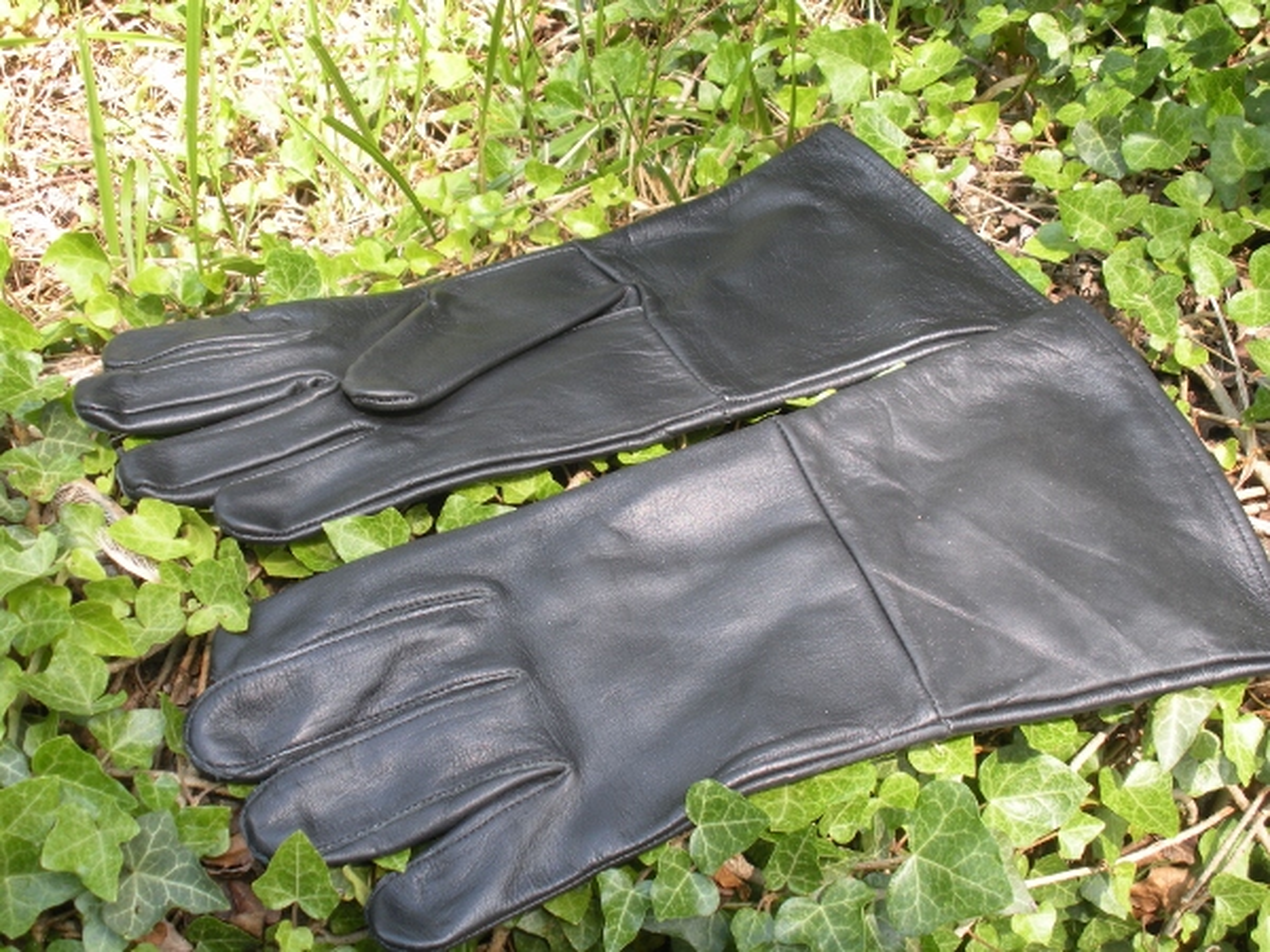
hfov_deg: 42.9
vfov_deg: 32.9
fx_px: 1614
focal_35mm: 44
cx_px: 635
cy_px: 476
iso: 64
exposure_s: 1/60.4
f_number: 4
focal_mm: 7.7
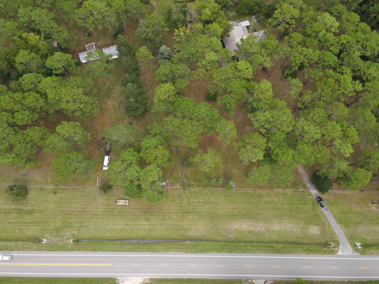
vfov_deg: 56.8
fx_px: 263
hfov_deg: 71.6
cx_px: 190
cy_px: 142
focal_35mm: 24
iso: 100
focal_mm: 4.5
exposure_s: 1/90
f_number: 2.8
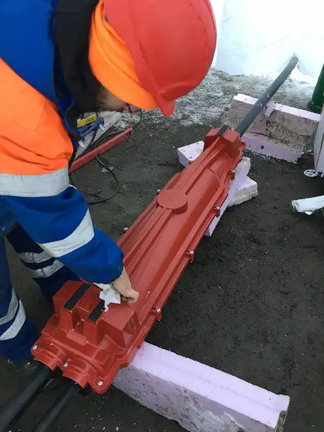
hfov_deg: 48.3
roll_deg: +2.2
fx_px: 362
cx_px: 162
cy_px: 216
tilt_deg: -43.6
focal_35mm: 29
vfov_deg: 61.6
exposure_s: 1/33
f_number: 2.2
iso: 32
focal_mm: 4.15
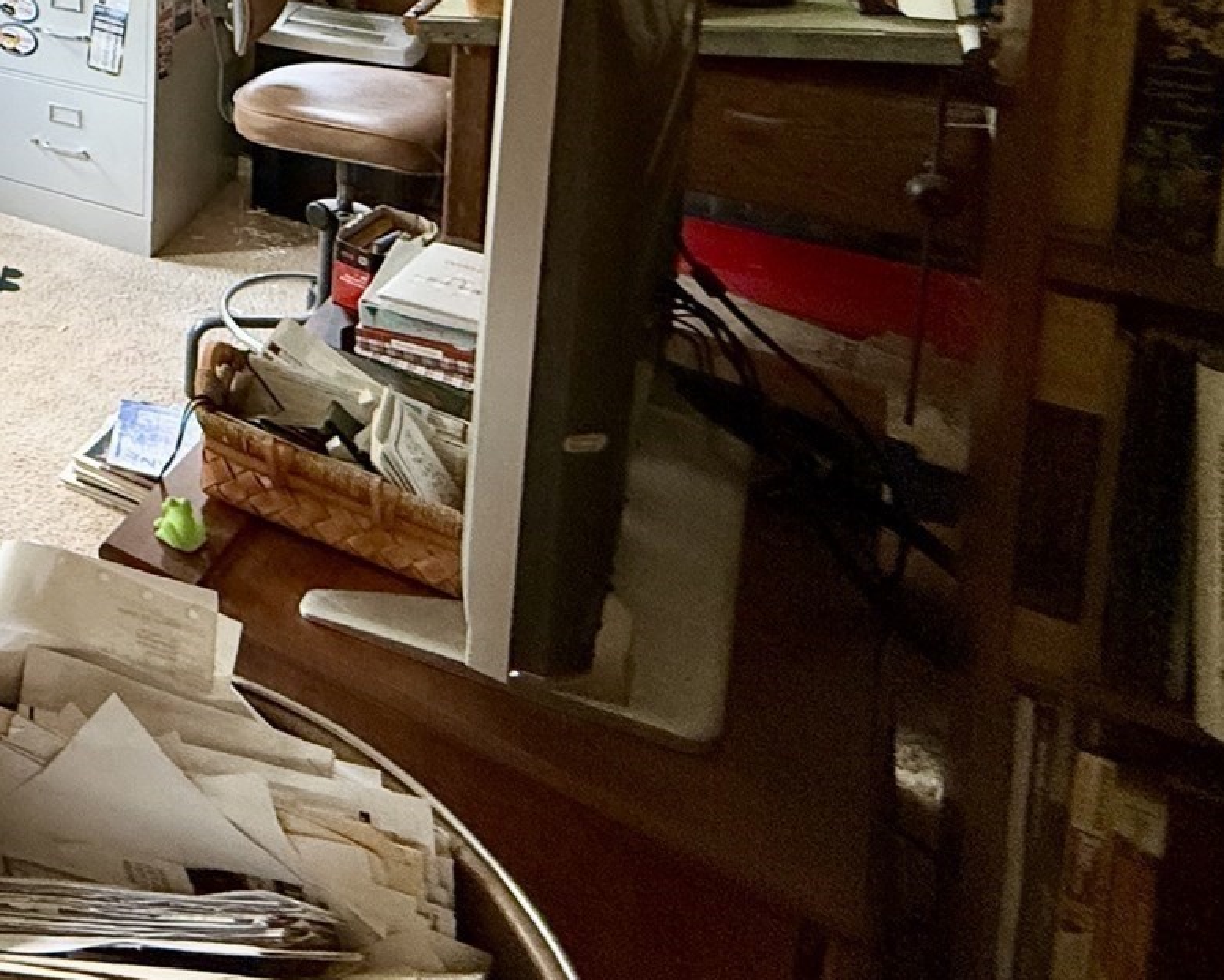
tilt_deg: -6.1
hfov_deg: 35.2
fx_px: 1304
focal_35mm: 36
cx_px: -354
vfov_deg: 33.3
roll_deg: -0.3
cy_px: -205
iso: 320
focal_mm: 2.22
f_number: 2.2
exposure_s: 1/60
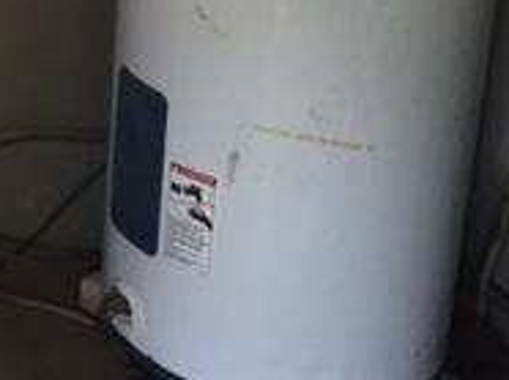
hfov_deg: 17.9
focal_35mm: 100
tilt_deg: -17.9
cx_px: -224
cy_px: -98
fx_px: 1469
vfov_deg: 14.2
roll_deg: +0.5
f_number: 2.2
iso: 50
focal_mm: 4.15
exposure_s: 1/30
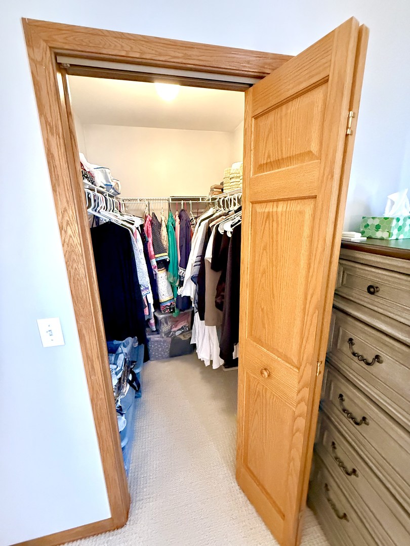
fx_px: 221
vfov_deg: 102.1
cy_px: 273
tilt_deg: -13.8
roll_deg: +1.1
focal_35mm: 14
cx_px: 205
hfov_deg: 85.7
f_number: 2.2
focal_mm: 2.22
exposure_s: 1/40
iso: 1000
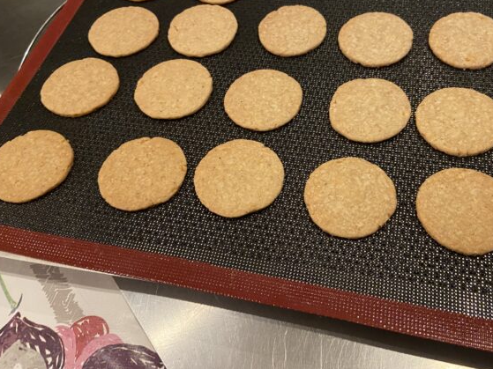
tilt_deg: -55.0
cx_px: 284
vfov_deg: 45.3
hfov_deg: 58.1
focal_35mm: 31
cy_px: 156
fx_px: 441
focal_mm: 4.25
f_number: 1.8
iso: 500
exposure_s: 1/33
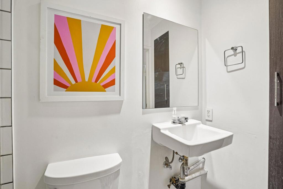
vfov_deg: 73.7
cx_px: 142
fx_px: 126
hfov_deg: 96.8
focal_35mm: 16
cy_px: 94
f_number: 8
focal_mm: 16
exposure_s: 1/15
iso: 400
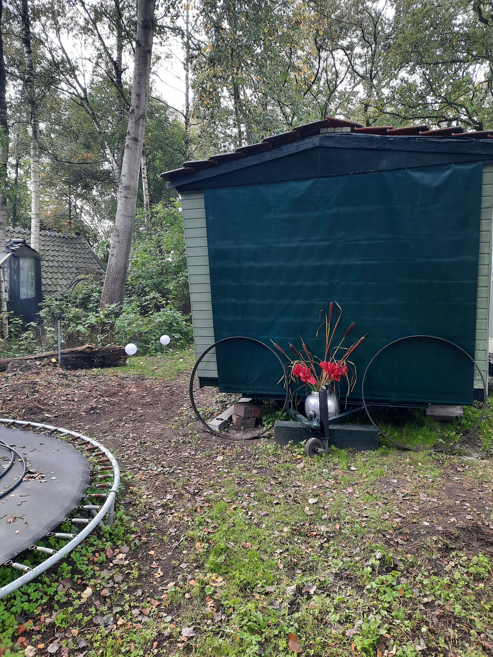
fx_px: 475
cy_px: 328
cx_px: 246
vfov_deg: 69.4
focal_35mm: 25
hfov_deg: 54.9
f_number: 2
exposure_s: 1/50
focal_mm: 4.6
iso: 40
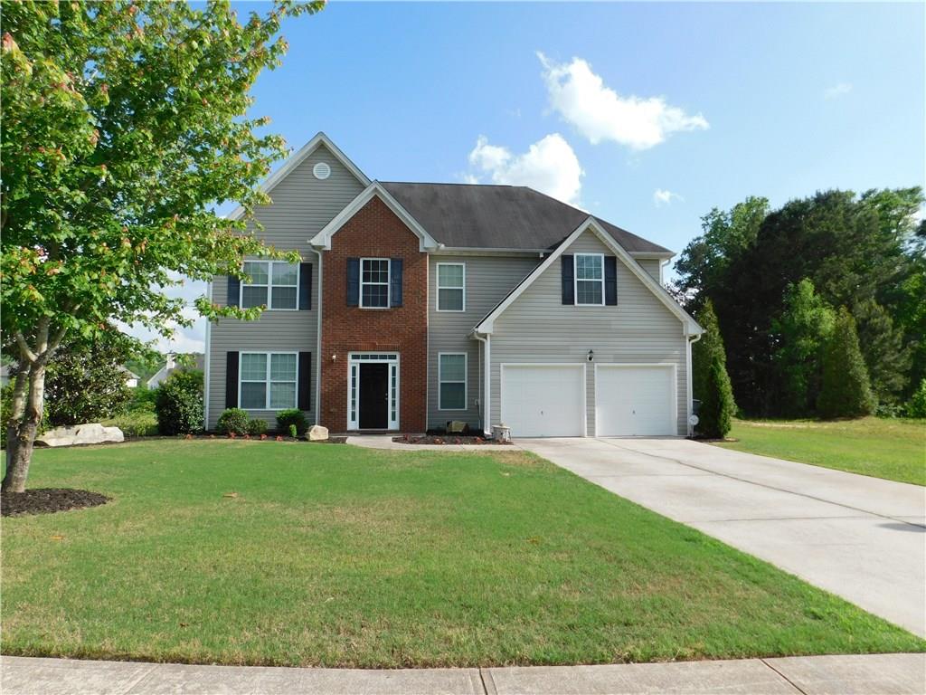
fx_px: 615
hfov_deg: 73.9
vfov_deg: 58.9
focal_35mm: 23
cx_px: 463
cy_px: 348
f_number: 3
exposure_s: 1/1250
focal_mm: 4
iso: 125
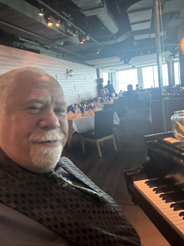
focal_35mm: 30
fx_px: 213
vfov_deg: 60.0
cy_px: 123
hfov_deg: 46.8
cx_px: 92
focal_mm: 2.69
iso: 500
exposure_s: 1/30
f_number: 1.9
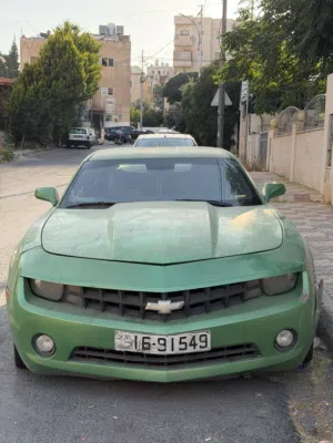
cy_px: 222
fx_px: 616
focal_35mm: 48
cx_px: 166
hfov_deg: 30.3
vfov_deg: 39.7
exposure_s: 1/819
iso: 64
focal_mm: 6.76
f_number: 1.78
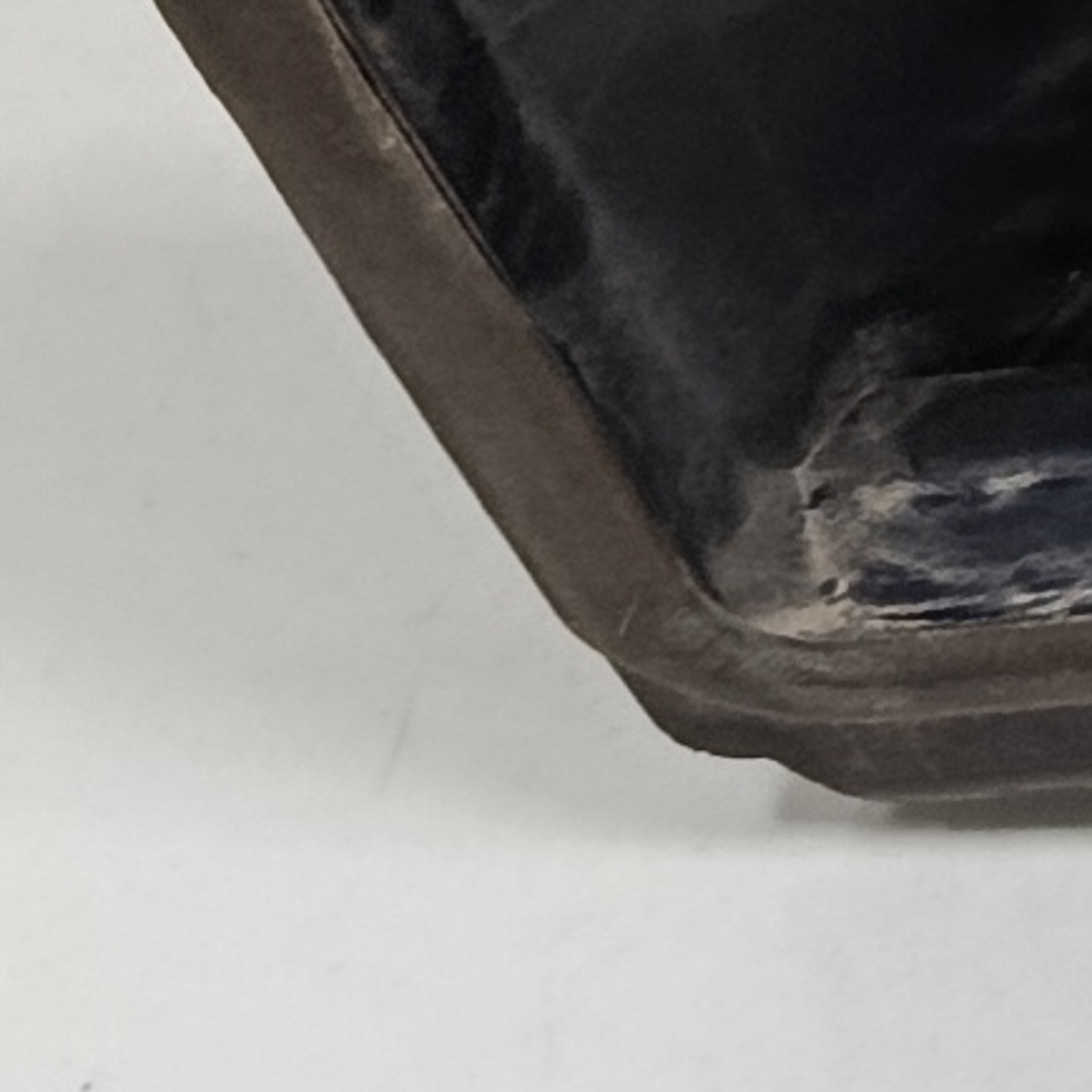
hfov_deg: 7.6
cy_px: -1225
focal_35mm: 195
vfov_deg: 8.4
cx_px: 3517
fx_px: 6960
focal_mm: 5.24
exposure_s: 1/50
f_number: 1.7
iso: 603
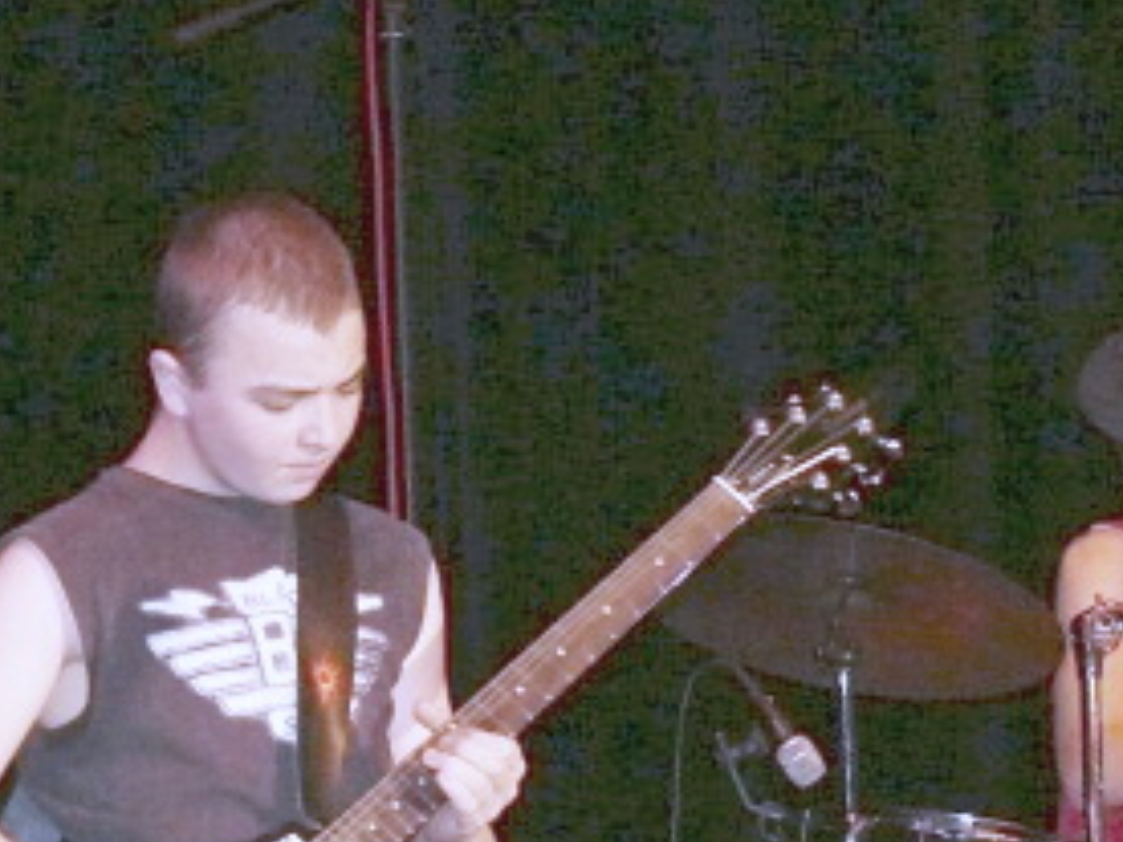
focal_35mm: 294
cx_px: 277
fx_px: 9538
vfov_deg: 5.1
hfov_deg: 6.7
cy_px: 610
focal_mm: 21.3
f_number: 3.2
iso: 400
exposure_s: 1/30
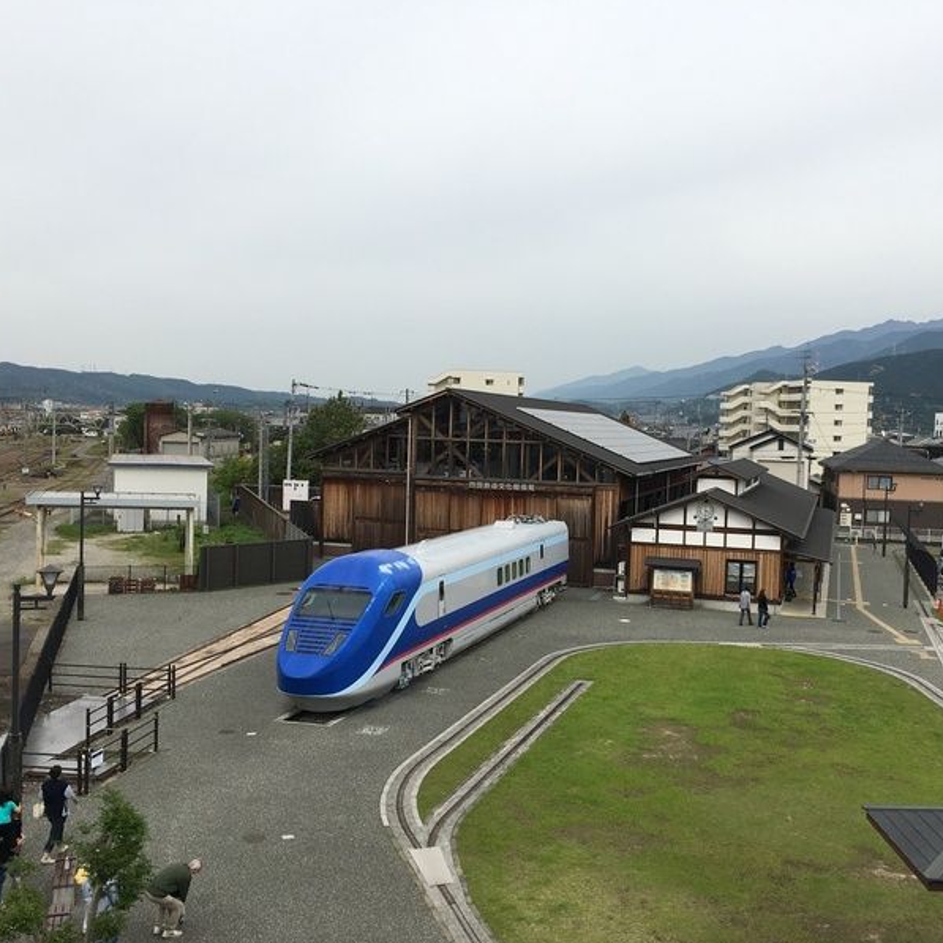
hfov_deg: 47.0
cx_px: 554
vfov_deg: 47.2
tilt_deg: -1.3
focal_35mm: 35
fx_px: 1079
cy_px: 476
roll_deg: -2.6
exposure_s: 1/1326
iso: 25
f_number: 2.2
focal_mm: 4.15
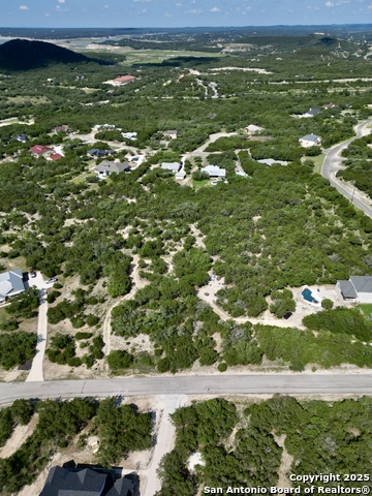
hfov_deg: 56.8
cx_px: 186
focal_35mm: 24
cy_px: 248
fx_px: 344
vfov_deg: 71.6
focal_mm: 6.72
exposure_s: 1/5000
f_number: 1.7
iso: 110
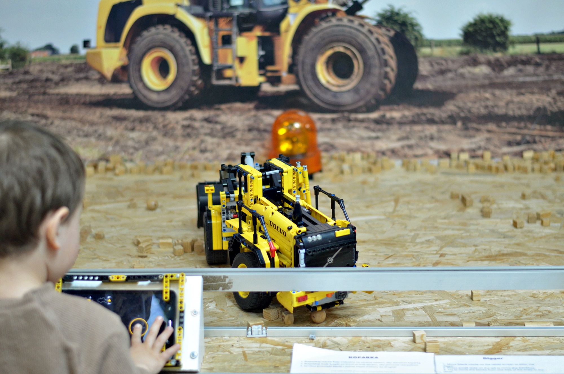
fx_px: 1173
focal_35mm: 75
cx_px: 282
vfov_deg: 18.1
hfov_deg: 27.0
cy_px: 187
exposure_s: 1/500
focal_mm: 50
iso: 1250
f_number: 1.8
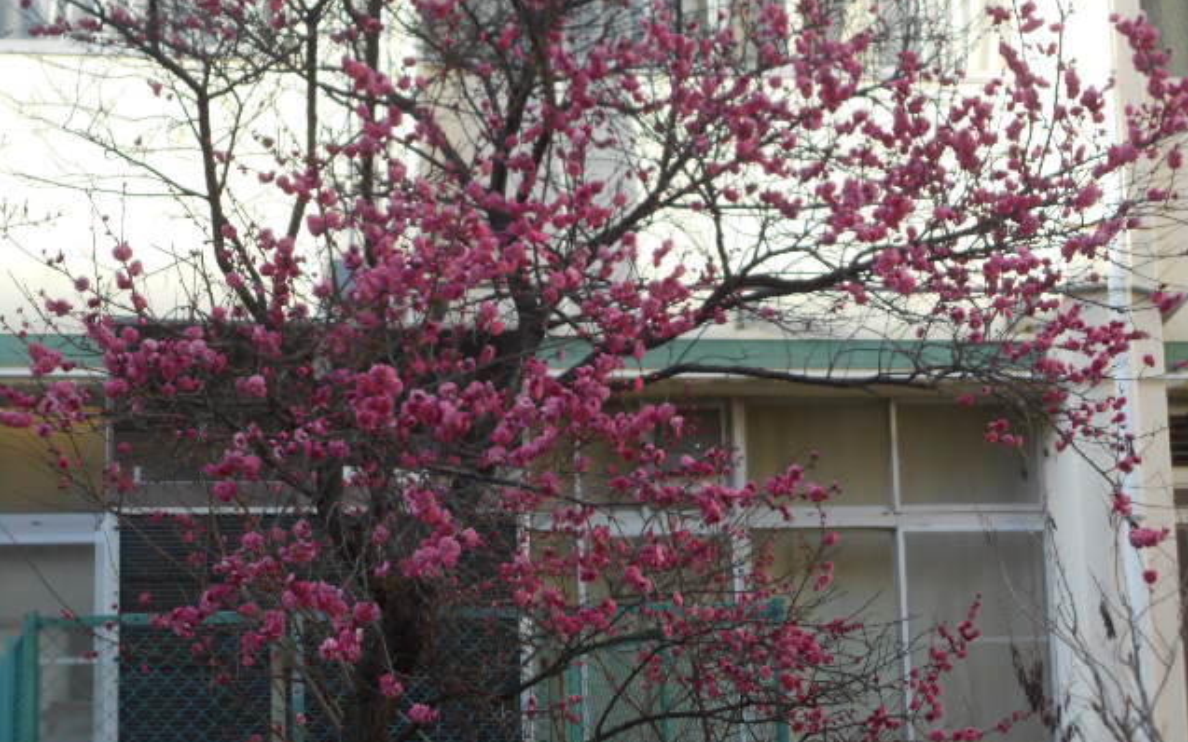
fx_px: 2622
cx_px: 595
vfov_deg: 16.1
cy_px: 308
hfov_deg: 25.5
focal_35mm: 81
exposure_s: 1/250
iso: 160
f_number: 5.8
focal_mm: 13.5
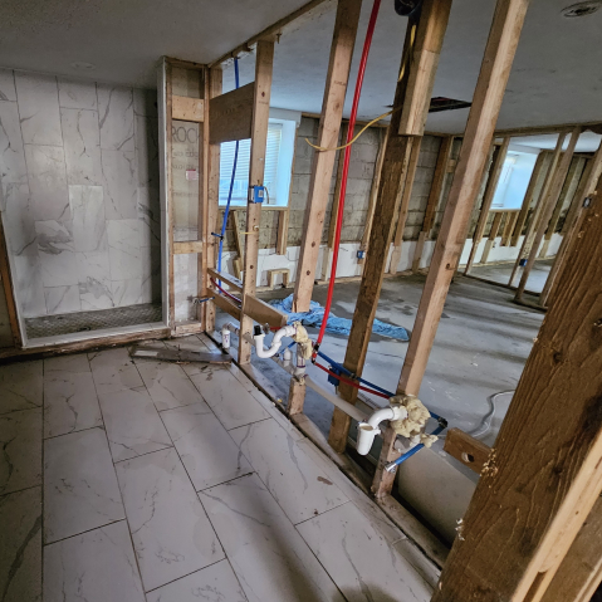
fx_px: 315
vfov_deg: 87.4
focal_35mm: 16
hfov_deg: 85.1
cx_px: 213
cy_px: 303
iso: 1000
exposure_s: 1/24
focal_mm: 2.2
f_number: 2.2
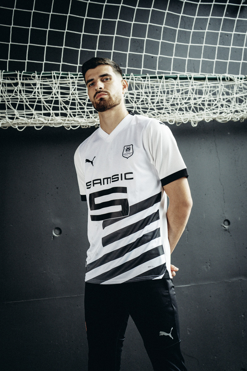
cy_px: 186
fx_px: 515
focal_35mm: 50
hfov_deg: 27.0
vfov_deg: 39.6
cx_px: 124
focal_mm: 50
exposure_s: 1/500
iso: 1000
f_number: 4
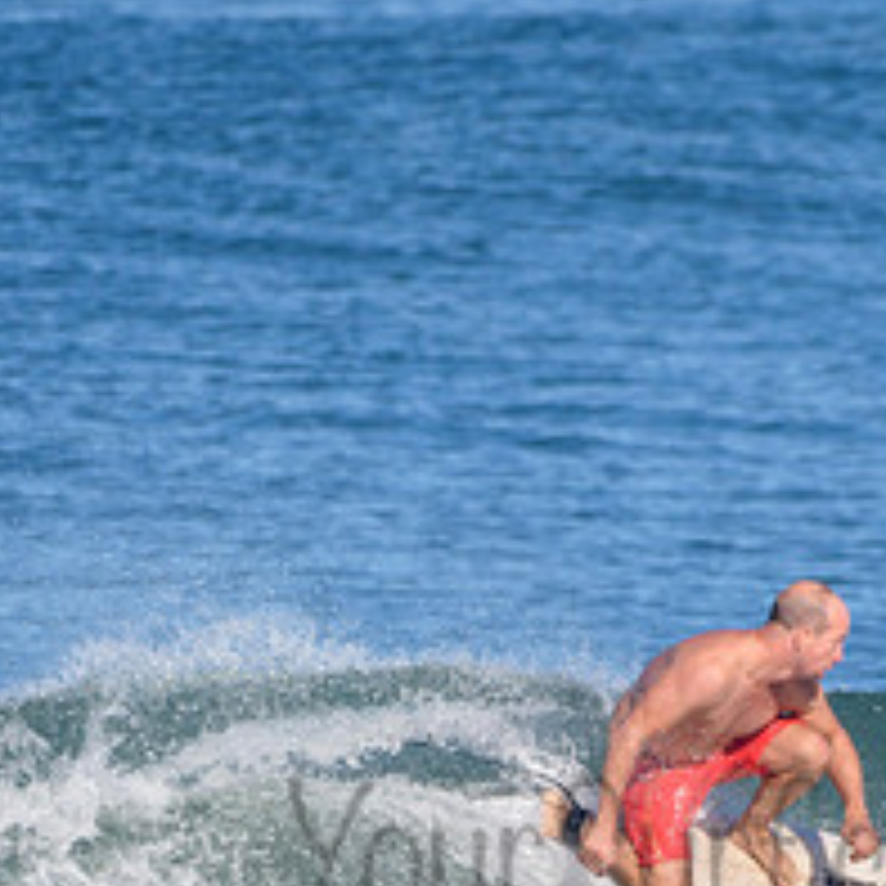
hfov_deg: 0.9
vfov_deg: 0.9
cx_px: 751
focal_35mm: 1873
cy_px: 807
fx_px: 54237
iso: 360
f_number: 5.6
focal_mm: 500
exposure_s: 1/2000
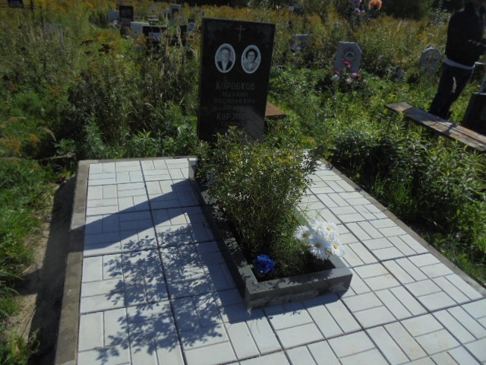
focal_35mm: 26
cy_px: 182
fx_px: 365
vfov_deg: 53.1
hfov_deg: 67.3
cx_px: 243
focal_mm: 4.6
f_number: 11.5
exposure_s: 1/125
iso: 100
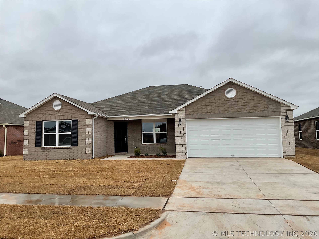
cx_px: 160
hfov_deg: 61.7
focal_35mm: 29
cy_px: 120
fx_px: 267
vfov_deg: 48.2
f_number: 1.8
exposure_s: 1/855
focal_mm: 3
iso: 16
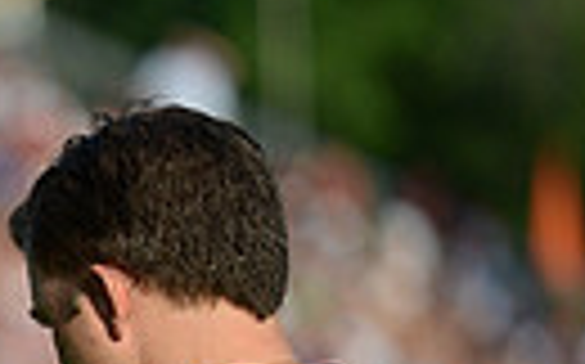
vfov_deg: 1.6
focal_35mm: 797
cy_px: 834
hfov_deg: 2.6
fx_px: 12696
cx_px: -526
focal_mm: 175
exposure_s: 1/2500
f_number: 2.8
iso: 250
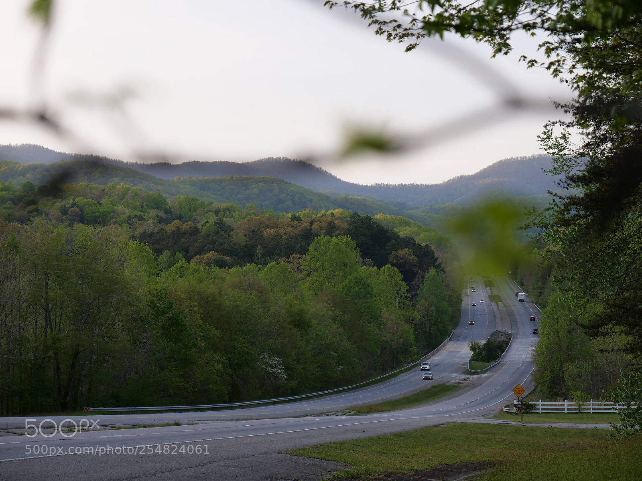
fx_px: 1929
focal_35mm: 104
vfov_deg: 14.2
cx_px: 321
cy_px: 240
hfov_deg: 18.9
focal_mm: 52
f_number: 4
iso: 200
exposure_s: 1/160
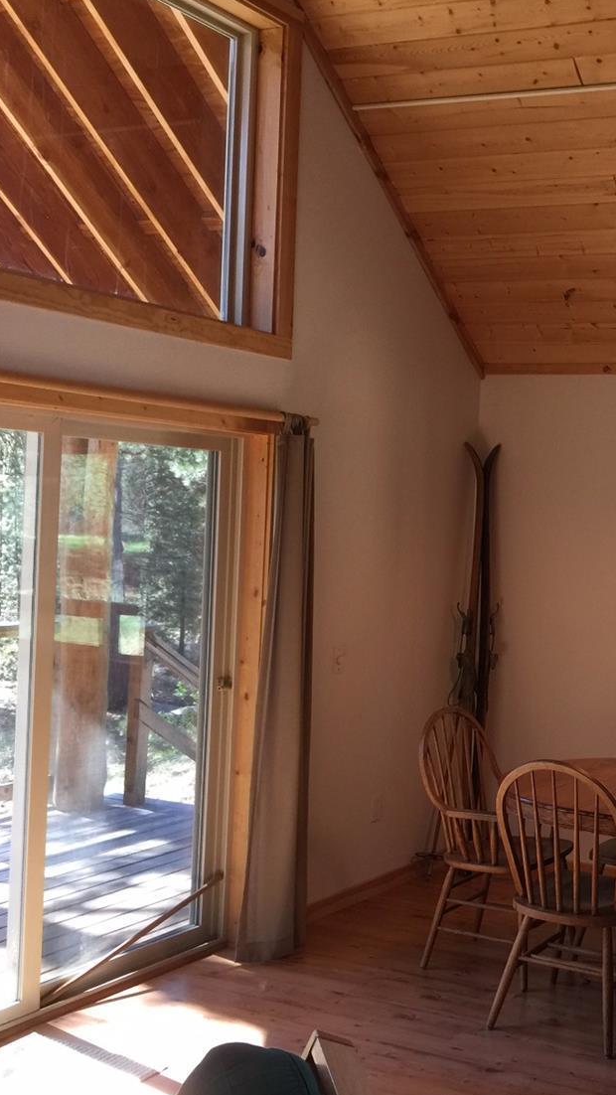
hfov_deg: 25.7
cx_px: 678
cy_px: 540
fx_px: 1248
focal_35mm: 43
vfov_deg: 47.4
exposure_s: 1/40
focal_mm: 4.15
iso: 32
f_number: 2.2
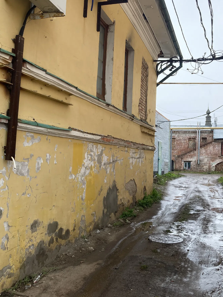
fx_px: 326
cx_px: 134
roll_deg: -1.1
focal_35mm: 38
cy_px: 148
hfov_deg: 37.6
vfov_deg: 49.0
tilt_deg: +4.3
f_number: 1.8
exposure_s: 1/121
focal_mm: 3.99
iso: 20
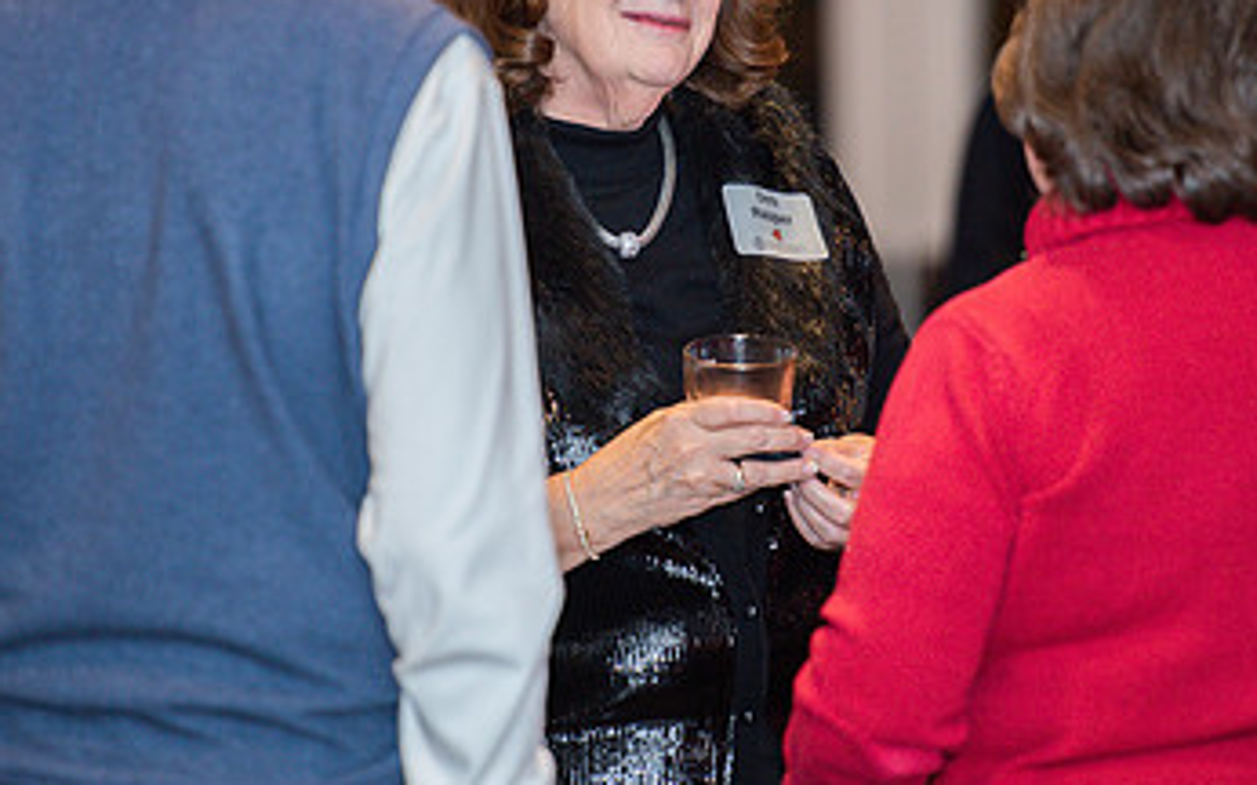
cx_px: 665
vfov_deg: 3.8
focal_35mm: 342
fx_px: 11712
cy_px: 285
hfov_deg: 6.1
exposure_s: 1/200
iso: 640
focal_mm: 200
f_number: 2.8
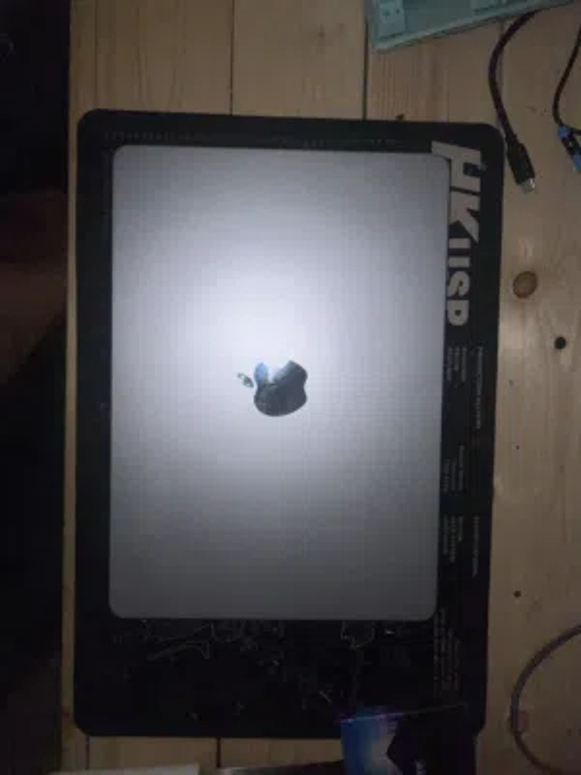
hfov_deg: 53.1
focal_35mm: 26
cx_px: 290
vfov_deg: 67.3
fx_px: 582
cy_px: 388
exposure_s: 1/66
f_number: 1.5
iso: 32
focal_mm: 5.7
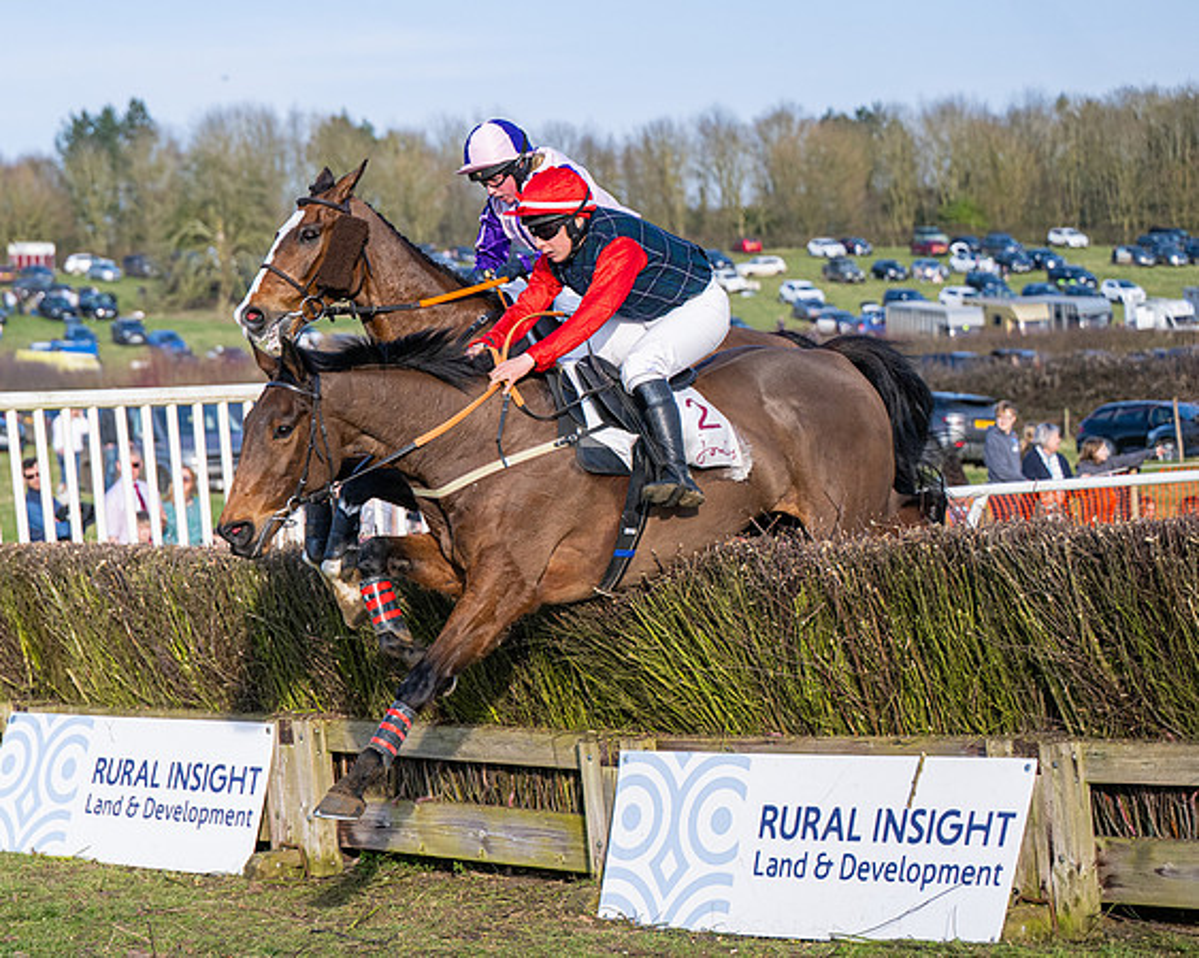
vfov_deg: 14.9
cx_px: 331
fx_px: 3656
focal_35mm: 103
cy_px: 443
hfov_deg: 18.5
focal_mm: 70
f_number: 2.8
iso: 400
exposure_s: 1/4000
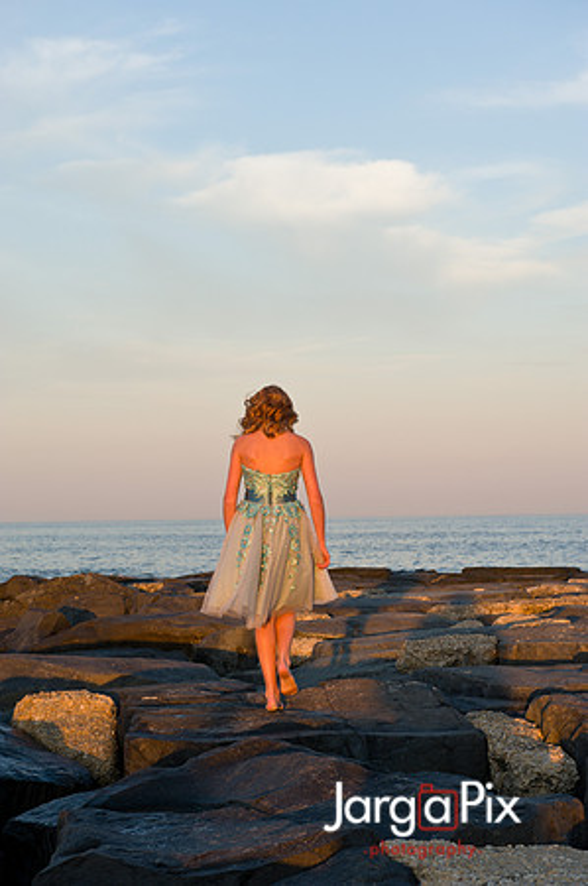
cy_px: 443
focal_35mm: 70
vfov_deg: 28.9
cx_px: 294
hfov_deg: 19.4
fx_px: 1719
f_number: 9
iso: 200
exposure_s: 1/125
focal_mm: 70
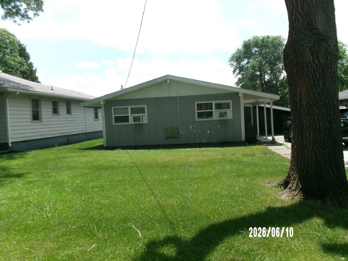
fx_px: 281
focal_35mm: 28
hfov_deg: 63.4
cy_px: 130
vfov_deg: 49.7
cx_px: 174
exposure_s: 1/85
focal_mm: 5.1
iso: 100
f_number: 10.8
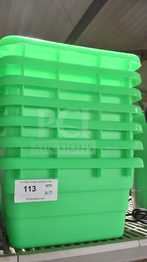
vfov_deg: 56.6
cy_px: 131
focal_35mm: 35
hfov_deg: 33.7
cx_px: 63
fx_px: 243
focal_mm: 22
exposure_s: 1/200
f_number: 7.1
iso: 1600
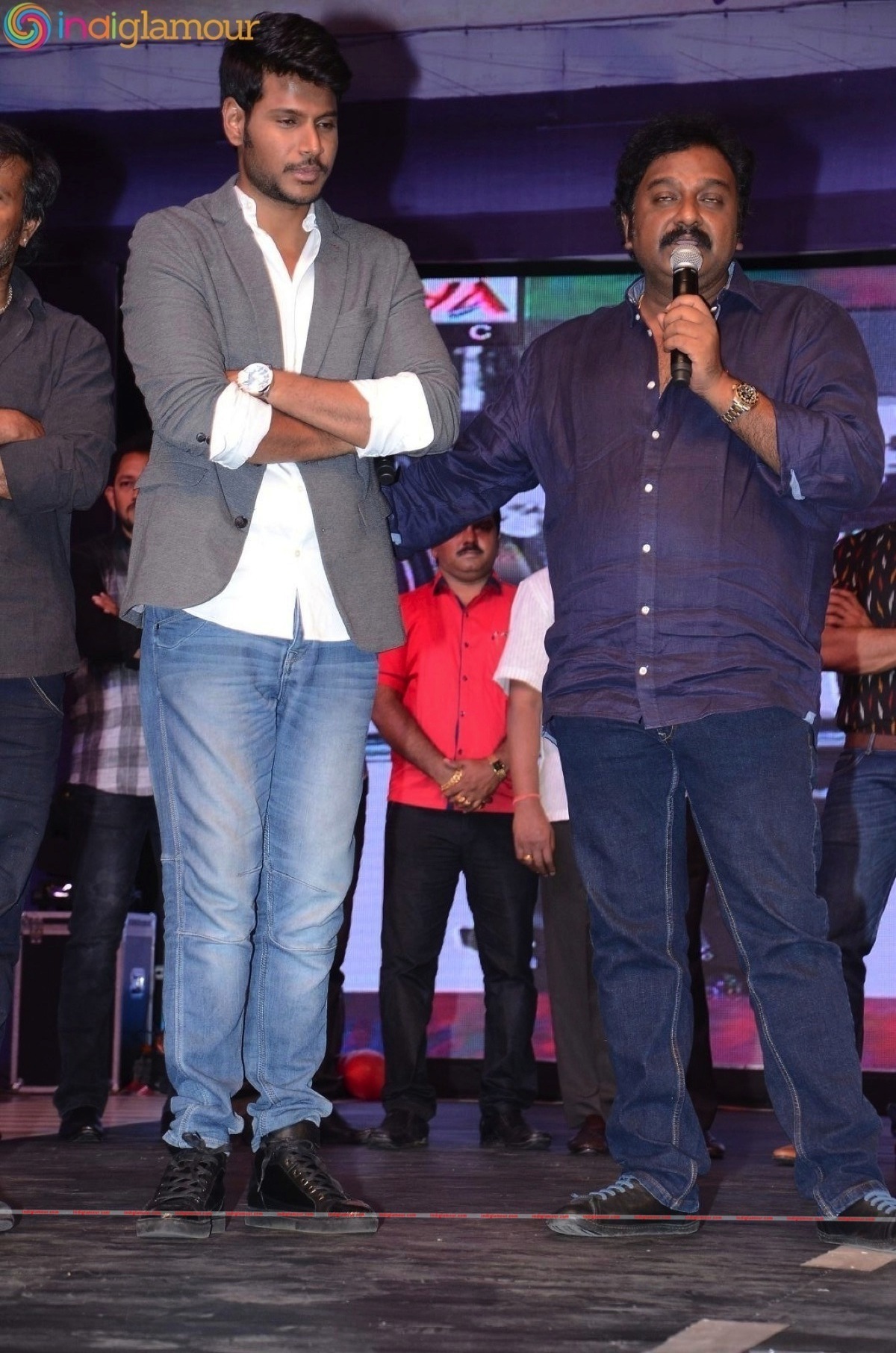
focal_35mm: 112
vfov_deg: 18.2
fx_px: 4217
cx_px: 448
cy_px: 676
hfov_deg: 12.1
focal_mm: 75
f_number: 5.6
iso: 1000
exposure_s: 1/125
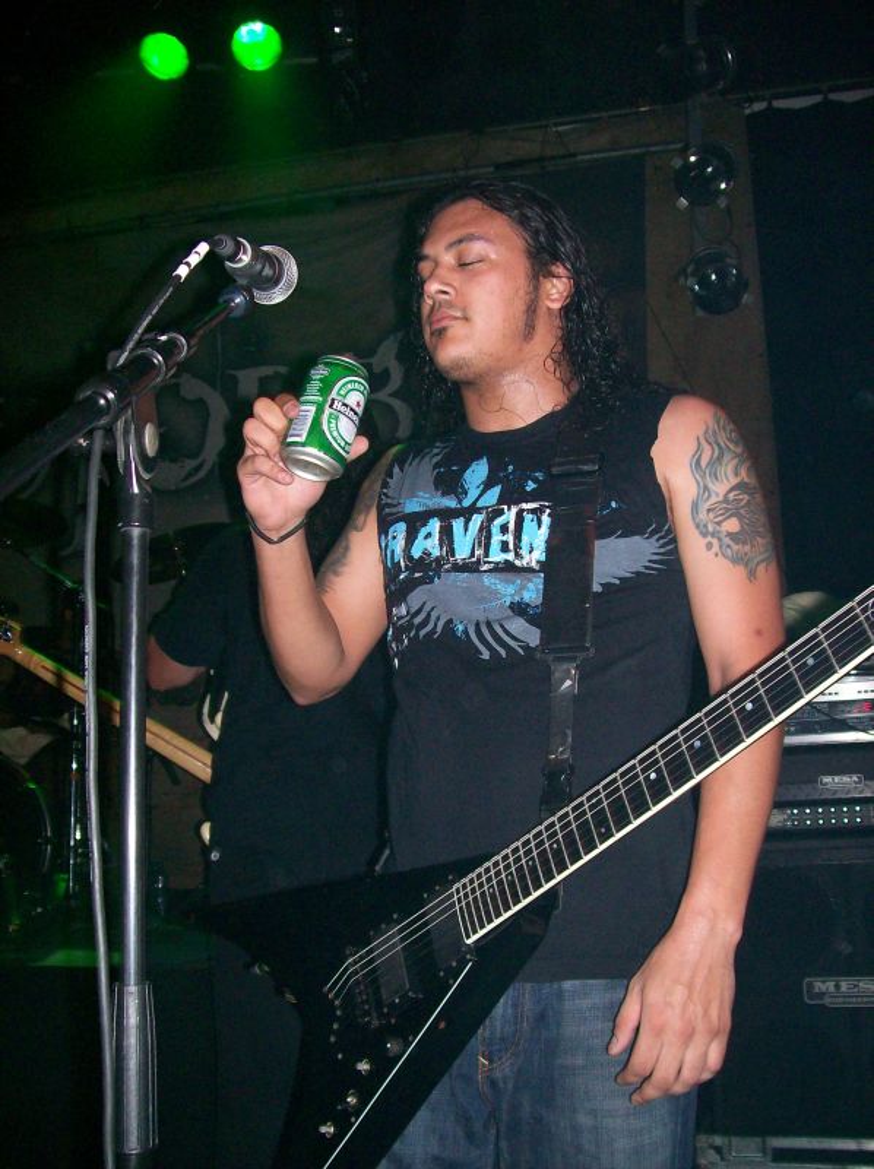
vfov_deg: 51.4
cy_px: 584
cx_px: 437
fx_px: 1215
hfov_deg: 39.6
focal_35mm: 36
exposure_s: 1/64
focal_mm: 6
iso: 140
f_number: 2.7
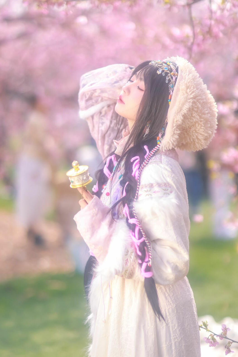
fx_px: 833
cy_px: 178
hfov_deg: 16.3
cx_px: 119
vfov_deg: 24.2
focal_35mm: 84
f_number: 1.6
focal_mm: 85
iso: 100
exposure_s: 1/2000
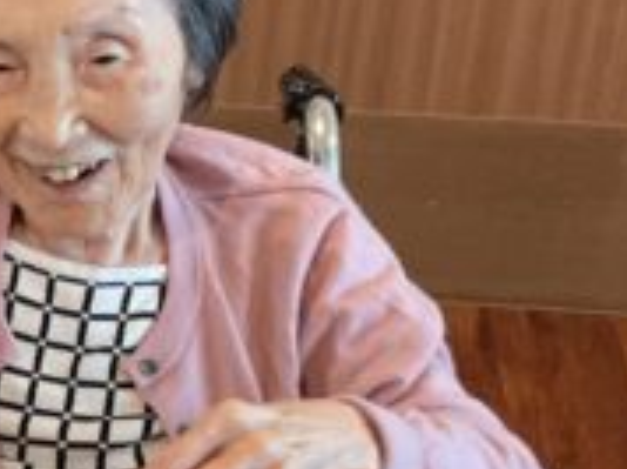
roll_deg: +0.6
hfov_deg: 19.2
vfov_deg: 14.6
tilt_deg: -34.2
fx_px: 1773
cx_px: -70
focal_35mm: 98
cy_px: 547
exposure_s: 1/50
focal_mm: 3
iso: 50
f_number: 1.8
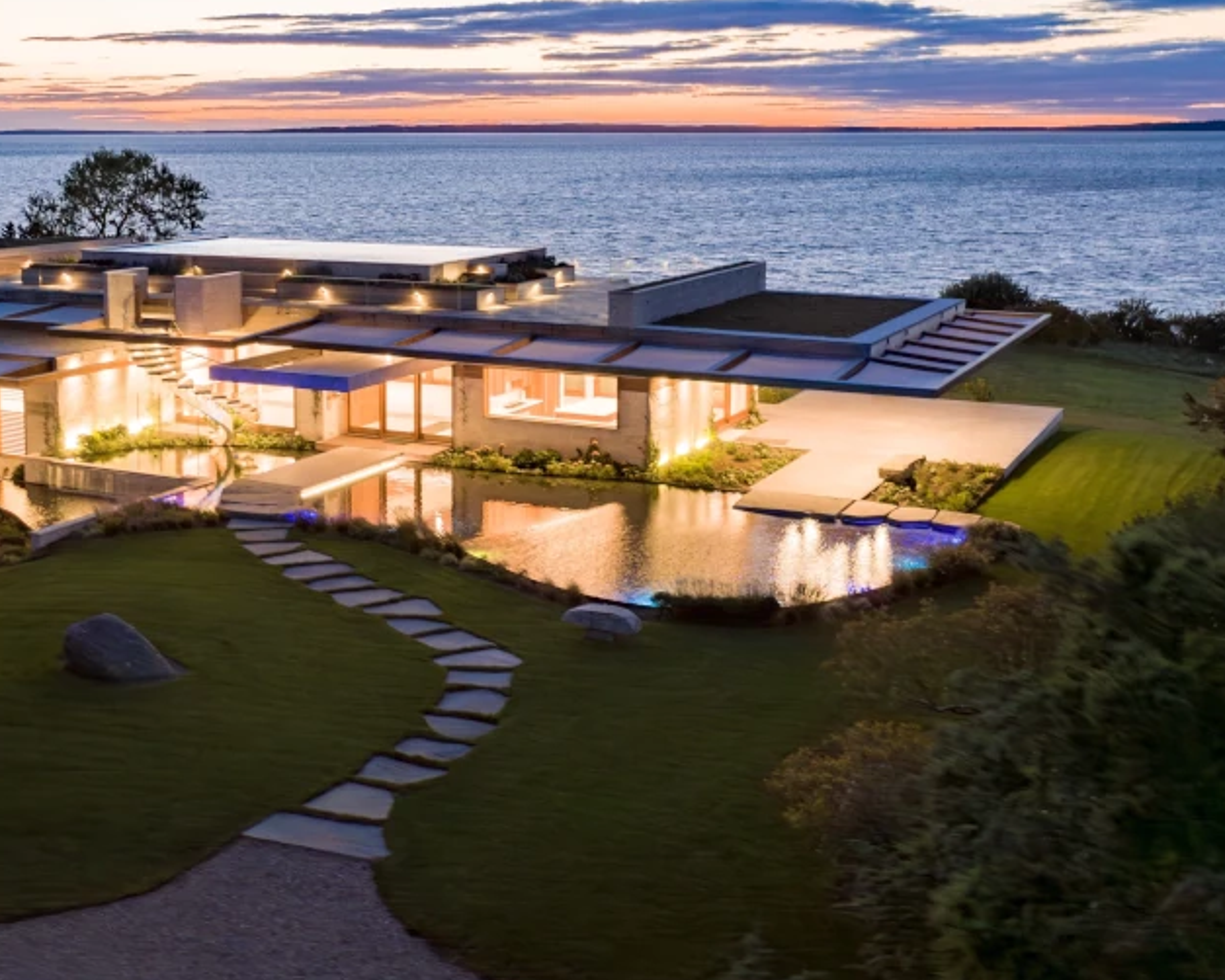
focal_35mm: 44
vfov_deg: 33.9
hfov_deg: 41.4
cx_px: 405
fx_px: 1596
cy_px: 342
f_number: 2.8
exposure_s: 1/3
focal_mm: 10.26
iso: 100
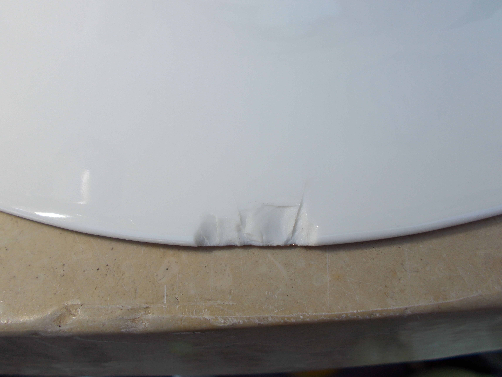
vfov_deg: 46.8
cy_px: 188
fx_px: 435
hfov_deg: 60.0
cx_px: 251
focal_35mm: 30
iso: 80
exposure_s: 1/100
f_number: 3.4
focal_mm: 5.3
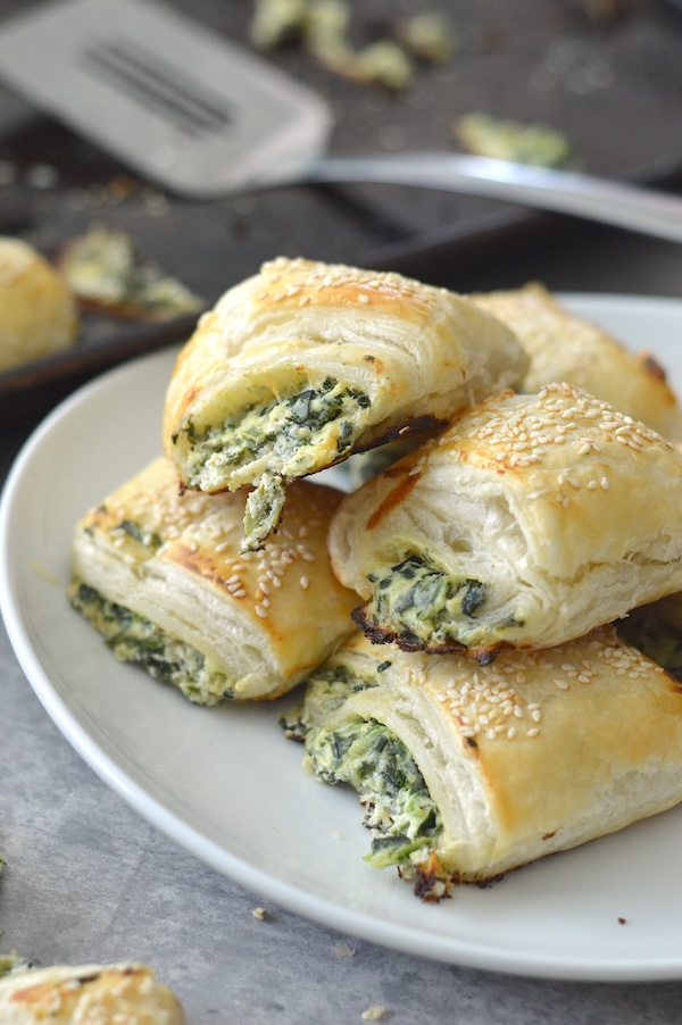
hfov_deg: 18.2
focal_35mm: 75
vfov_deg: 27.0
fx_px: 2134
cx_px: 341
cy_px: 512
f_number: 2.8
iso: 900
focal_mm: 50
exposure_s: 1/500
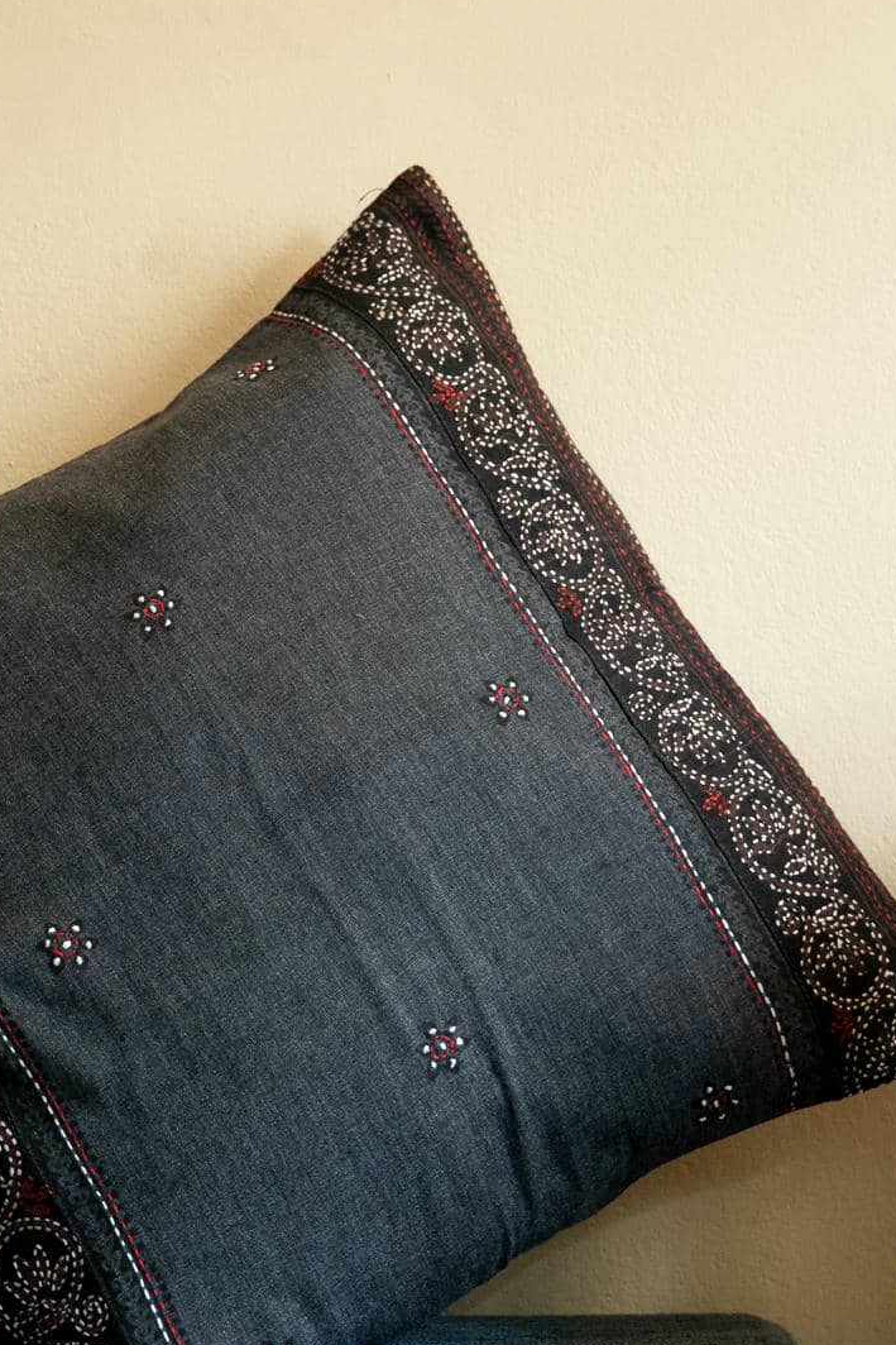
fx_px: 2838
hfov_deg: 17.9
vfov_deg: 26.4
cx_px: 382
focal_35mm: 76
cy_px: 362
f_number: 5
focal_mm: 38.5
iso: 1000
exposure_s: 1/30
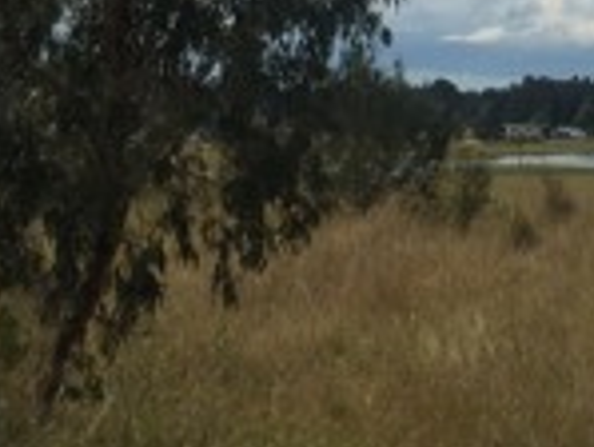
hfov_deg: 18.1
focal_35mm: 101
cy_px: -84
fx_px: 1735
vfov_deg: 14.2
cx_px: 769
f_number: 2.2
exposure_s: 1/3049
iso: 32
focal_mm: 4.15
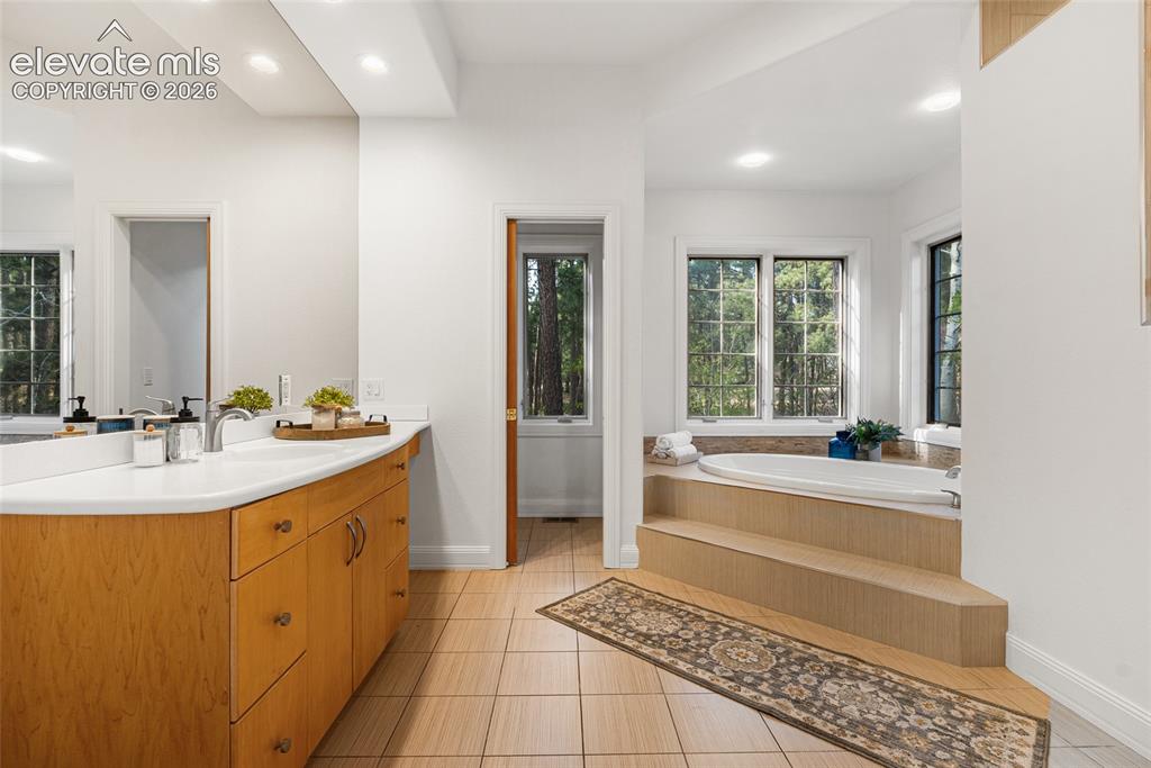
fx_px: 512
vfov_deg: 73.8
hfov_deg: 96.7
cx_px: 576
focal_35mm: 16
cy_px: 384
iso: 200
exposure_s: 1/1.67
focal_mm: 16
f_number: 8
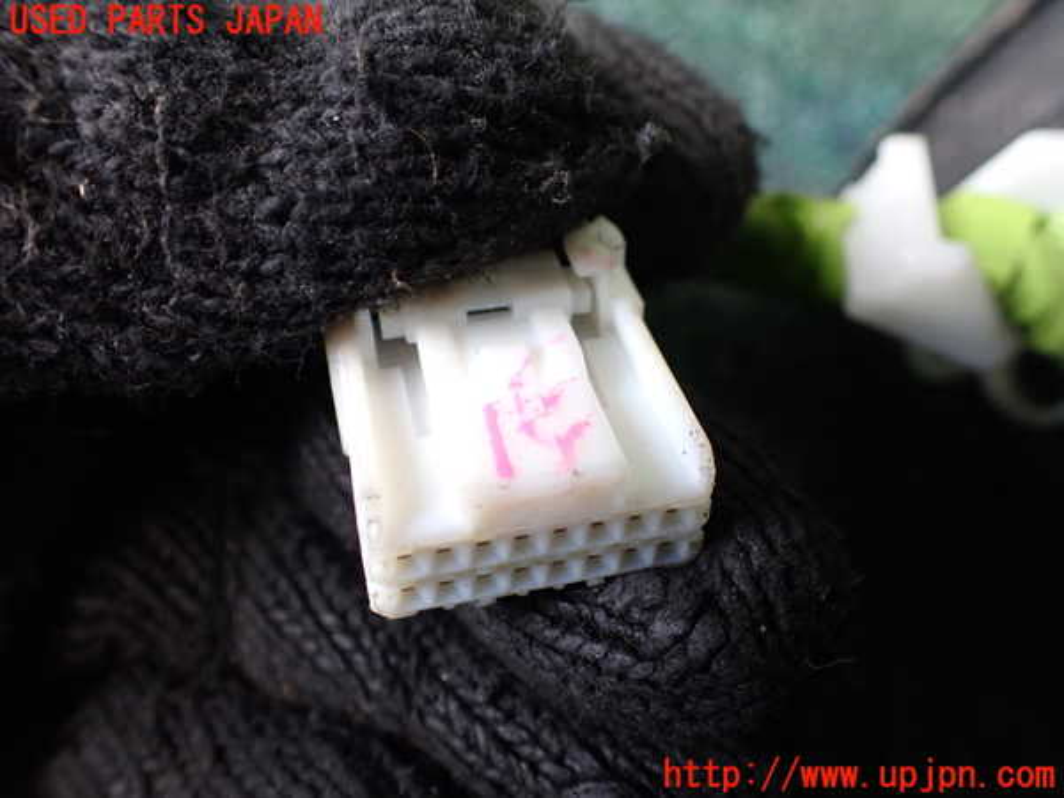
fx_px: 922
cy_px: 399
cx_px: 532
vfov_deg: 46.8
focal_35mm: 30
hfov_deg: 60.0
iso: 250
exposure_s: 1/125
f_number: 2.3
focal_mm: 5.4
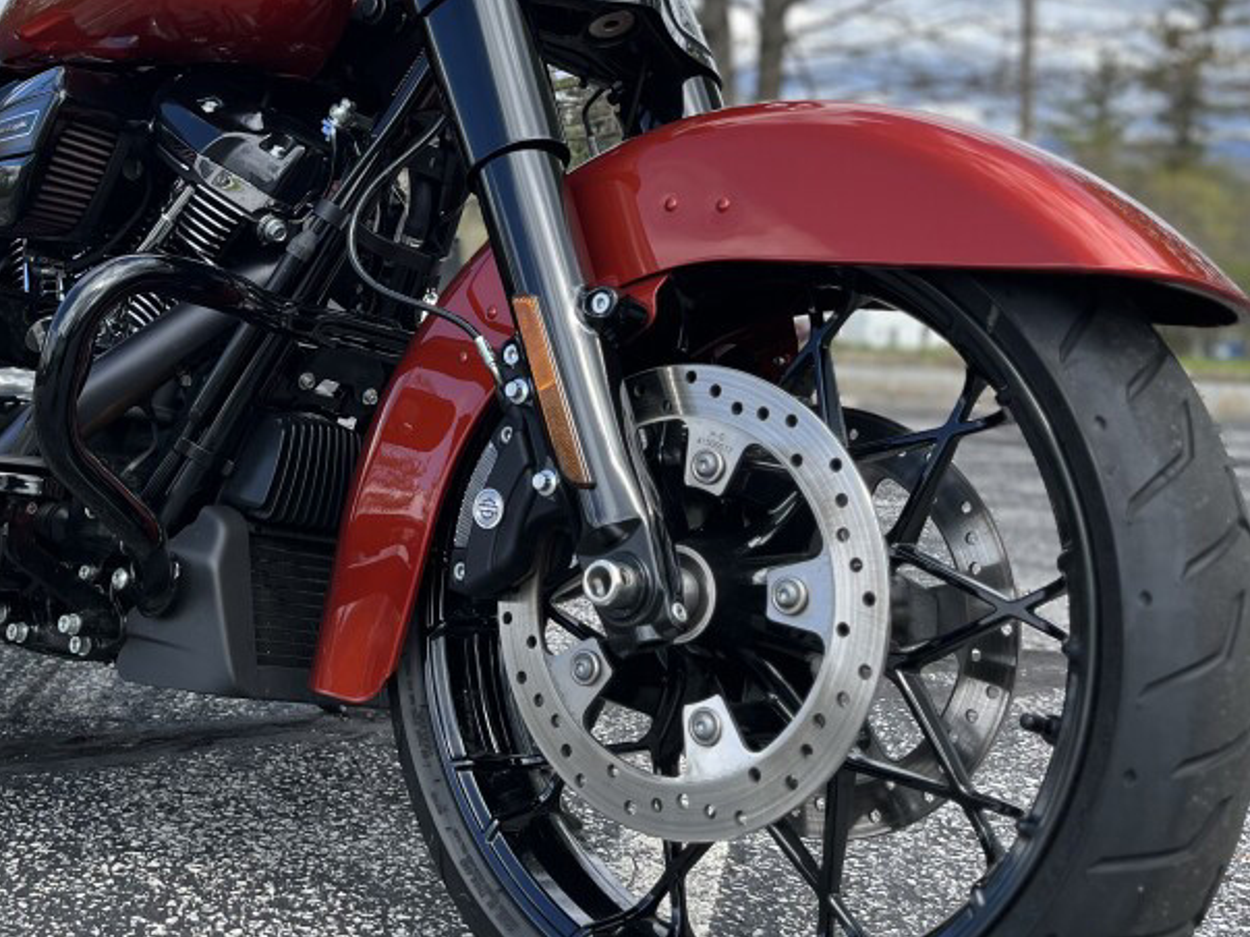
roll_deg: -0.9
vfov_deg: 30.7
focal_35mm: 46
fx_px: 1661
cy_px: 191
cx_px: 335
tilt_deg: -0.9
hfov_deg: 40.3
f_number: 1.6
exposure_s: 1/1721
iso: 50
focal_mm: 5.1
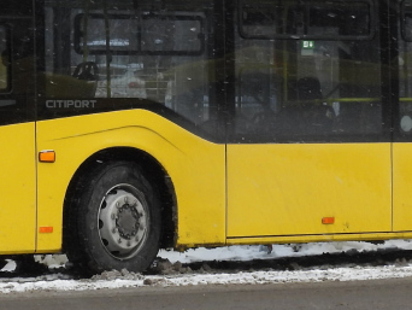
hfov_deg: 9.5
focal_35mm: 209
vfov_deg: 7.1
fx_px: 2489
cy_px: -27
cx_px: 207
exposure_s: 1/200
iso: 100
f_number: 4.5
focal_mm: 9.8
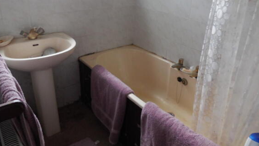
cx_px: 127
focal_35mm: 28
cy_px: 48
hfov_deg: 67.9
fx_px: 192
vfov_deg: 40.9
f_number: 3.1
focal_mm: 4.5
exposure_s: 1/30
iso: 250
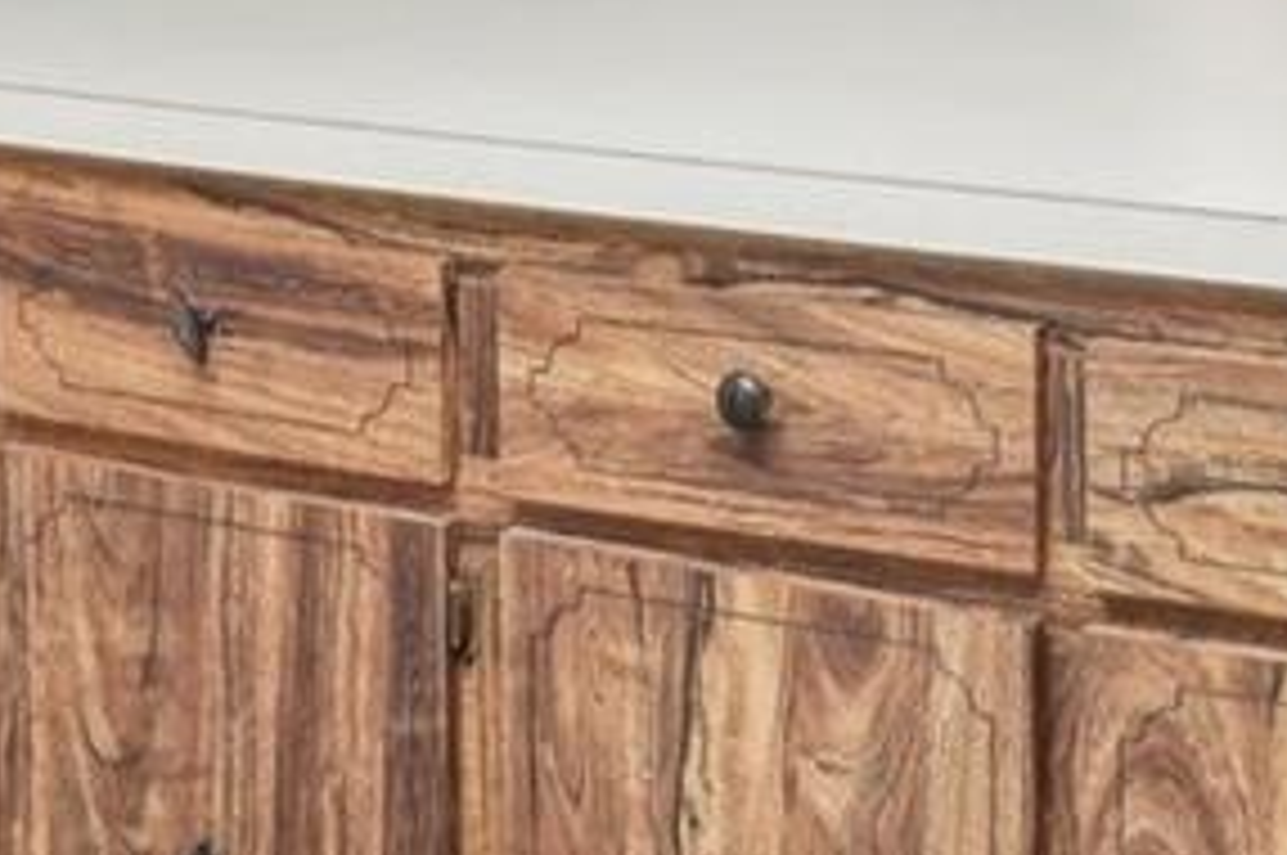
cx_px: 990
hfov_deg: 23.9
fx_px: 3000
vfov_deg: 15.3
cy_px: -315
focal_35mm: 84
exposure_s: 1/6
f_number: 8
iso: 400
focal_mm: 10
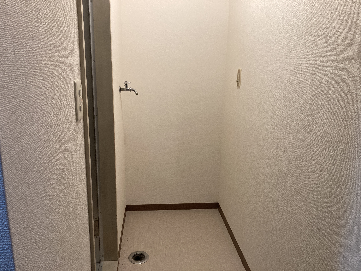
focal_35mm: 28
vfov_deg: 49.7
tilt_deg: -13.1
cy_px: 136
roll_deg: -1.7
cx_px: 180
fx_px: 292
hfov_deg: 63.4
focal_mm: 3.99
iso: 160
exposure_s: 1/54
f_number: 1.8
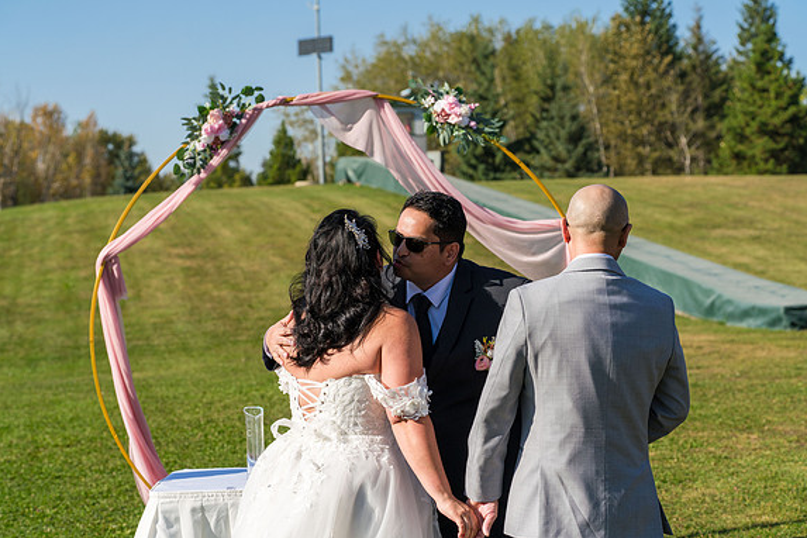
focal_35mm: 77
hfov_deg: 26.3
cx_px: 406
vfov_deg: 17.7
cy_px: 271
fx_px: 1726
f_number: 5
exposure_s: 1/1250
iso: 250
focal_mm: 76
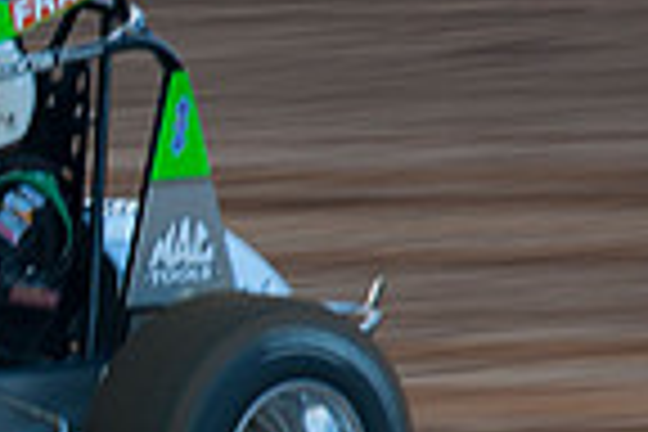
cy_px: 364
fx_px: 7595
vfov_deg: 3.3
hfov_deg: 4.9
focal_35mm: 422
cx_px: -162
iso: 200
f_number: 5
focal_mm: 70
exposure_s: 1/160
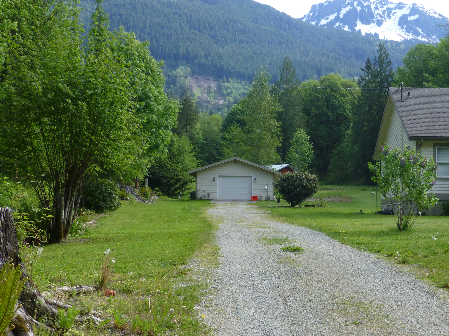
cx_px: 274
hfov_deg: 38.7
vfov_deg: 29.6
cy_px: 201
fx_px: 636
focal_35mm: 49
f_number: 3.7
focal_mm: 6.1
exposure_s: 1/400
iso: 100
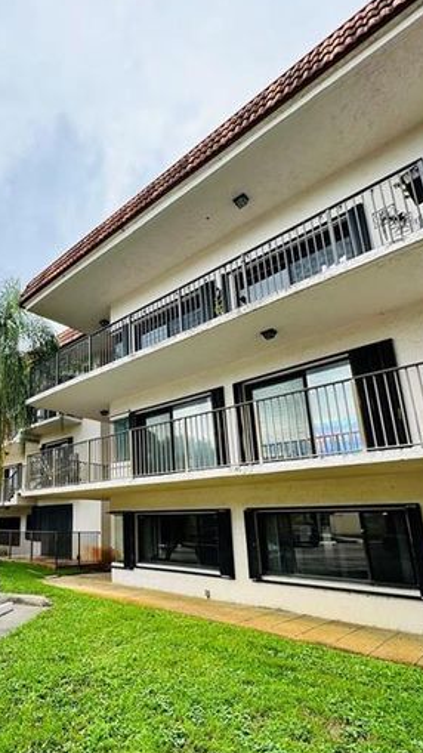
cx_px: 80
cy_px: 428
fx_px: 399
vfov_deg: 86.1
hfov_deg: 52.0
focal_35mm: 20
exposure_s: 1/465
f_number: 2.2
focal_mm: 2.22
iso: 40
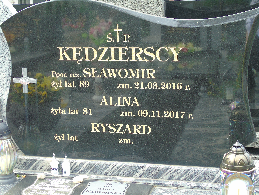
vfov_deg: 23.7
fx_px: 464
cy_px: 98
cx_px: 130
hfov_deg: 31.2
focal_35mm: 62
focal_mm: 11
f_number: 4.5
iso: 80
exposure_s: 1/50
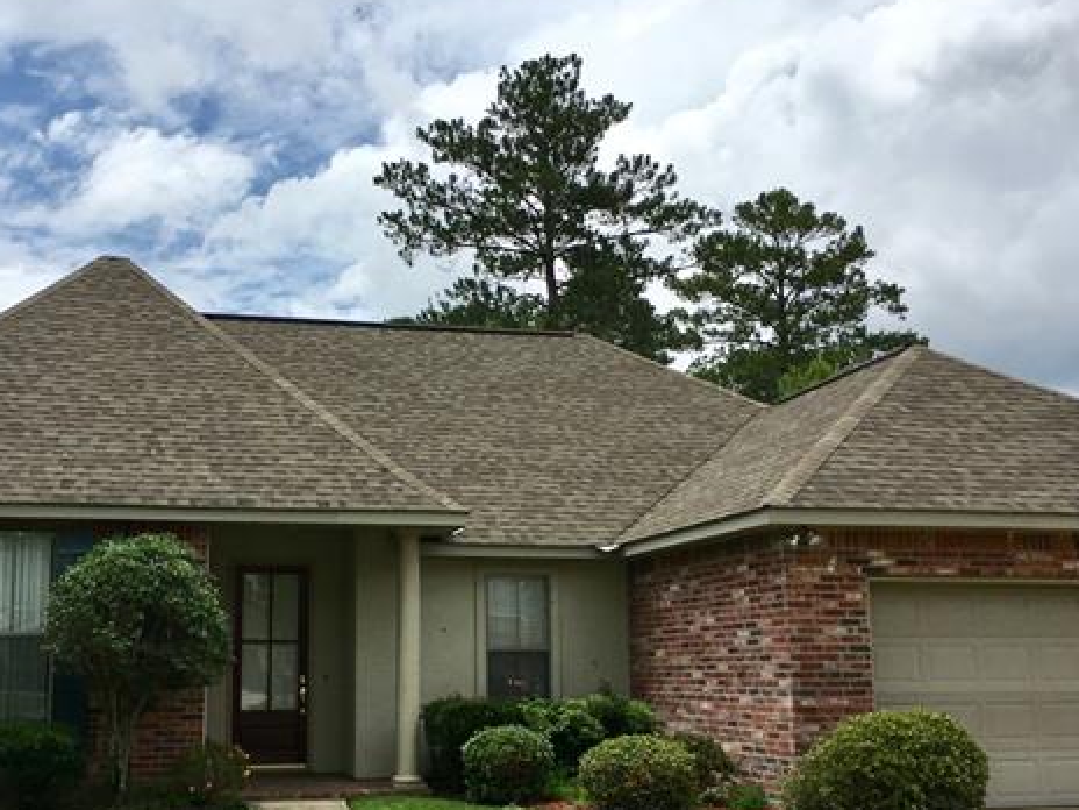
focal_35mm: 40
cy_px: 489
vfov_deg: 35.8
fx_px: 1247
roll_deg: +0.3
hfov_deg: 46.5
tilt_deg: +8.0
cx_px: 428
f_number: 2.2
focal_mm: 4.15
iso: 25
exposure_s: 1/2564
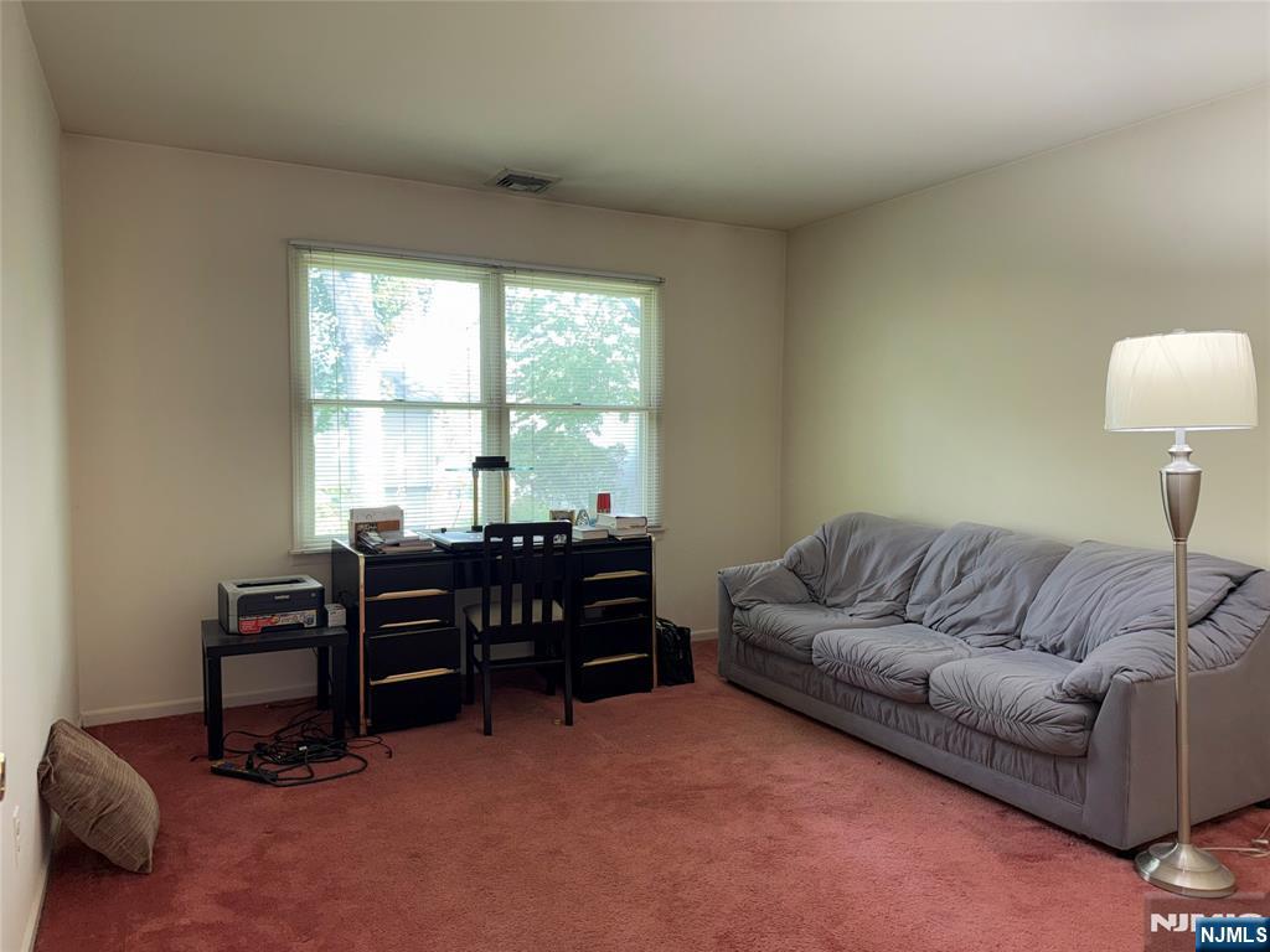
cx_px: 635
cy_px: 476
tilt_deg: -2.7
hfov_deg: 71.6
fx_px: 881
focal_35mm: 24
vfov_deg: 56.8
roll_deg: -0.4
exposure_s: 1/44
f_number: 1.78
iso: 50
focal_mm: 6.76
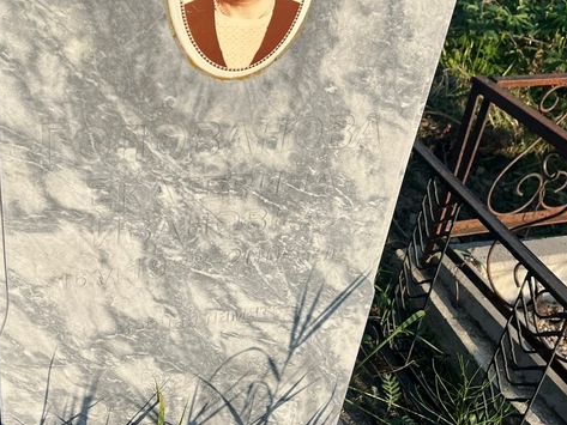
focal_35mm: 44
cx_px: 211
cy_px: 206
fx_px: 721
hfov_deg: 42.6
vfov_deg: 32.9
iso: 50
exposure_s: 1/4831
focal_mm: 5.7
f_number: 1.5
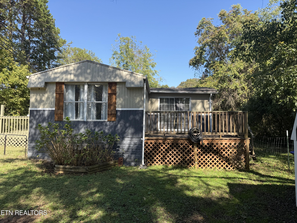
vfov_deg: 56.8
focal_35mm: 24
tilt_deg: +4.0
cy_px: 112
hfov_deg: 71.6
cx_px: 148
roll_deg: +0.1
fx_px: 206
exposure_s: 1/1314
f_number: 1.78
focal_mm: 6.76
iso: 80
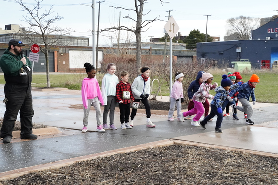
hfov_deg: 36.2
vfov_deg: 24.6
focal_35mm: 55
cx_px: 139
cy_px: 92
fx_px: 425
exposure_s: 1/8000
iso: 10000
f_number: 5
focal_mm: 55
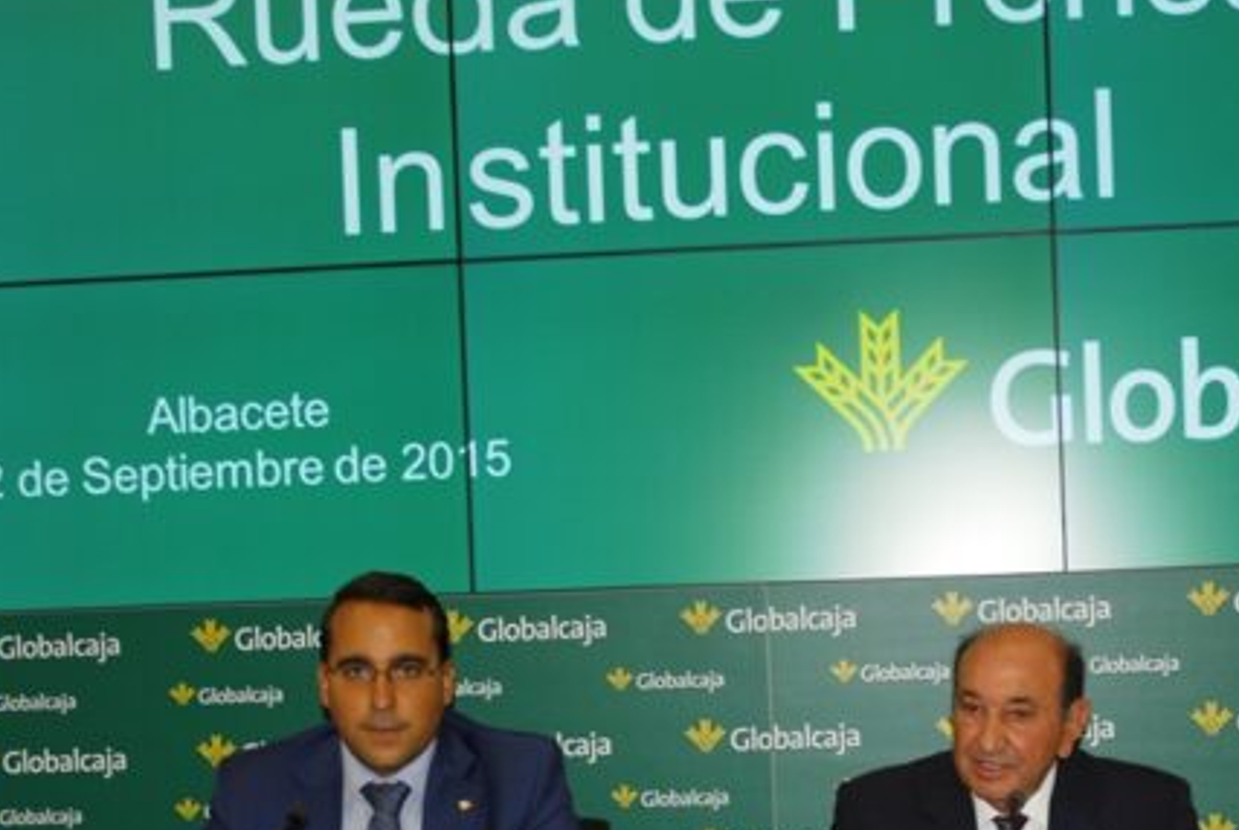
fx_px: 2512
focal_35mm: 73
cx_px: 769
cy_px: 665
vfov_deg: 18.6
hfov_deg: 27.6
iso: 100
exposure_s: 1/60
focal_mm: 27
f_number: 3.8
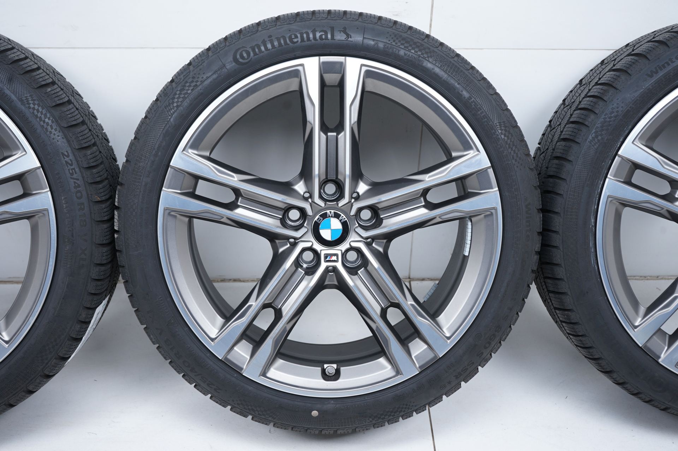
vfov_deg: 28.6
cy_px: 226
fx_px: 884
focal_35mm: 47
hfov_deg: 41.9
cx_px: 339
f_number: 7.1
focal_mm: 47
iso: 250
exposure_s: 1/125
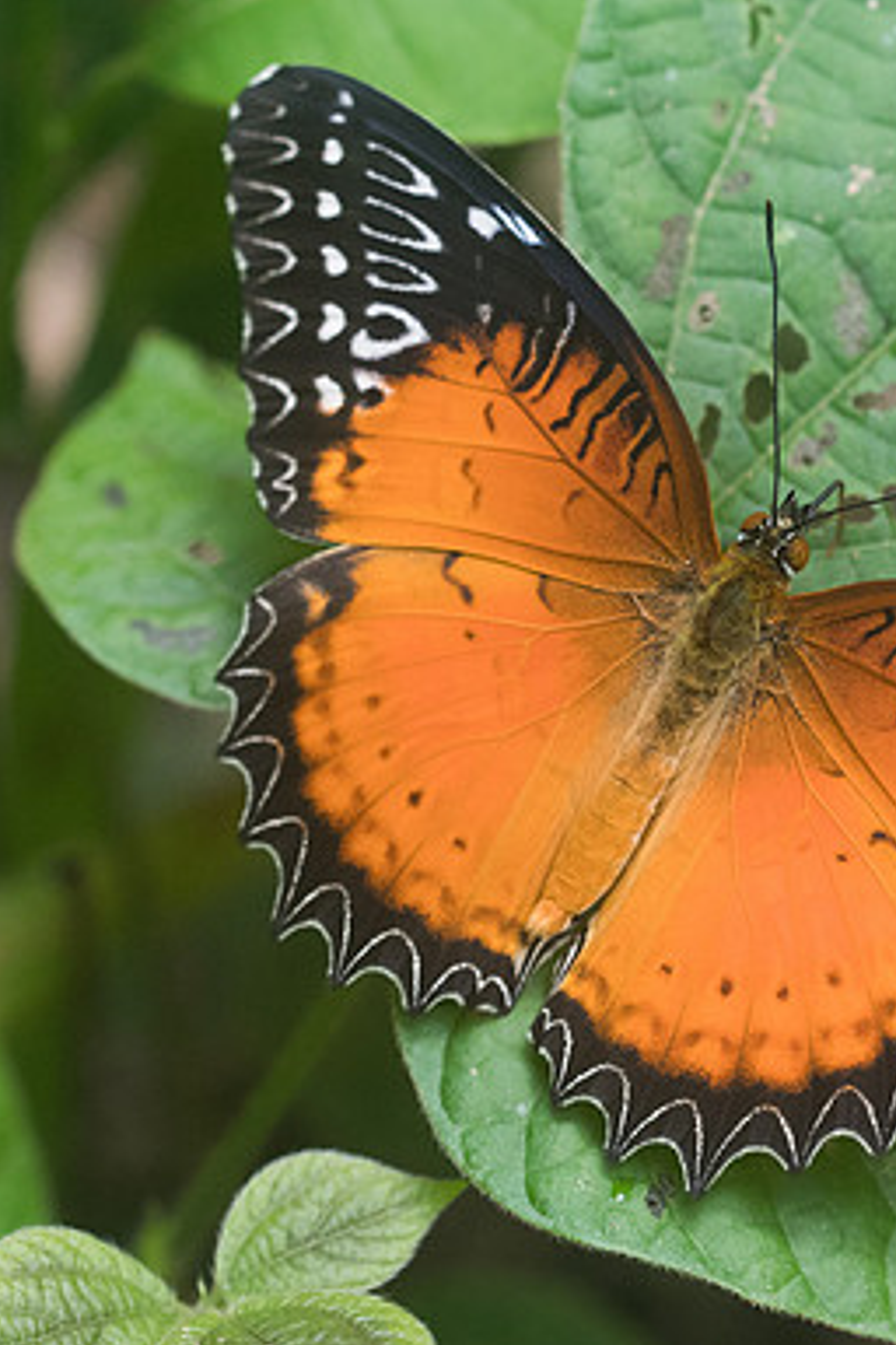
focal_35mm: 408
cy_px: 671
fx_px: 15231
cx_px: 864
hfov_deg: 3.4
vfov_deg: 5.1
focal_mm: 150
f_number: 5
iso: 1250
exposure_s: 1/400
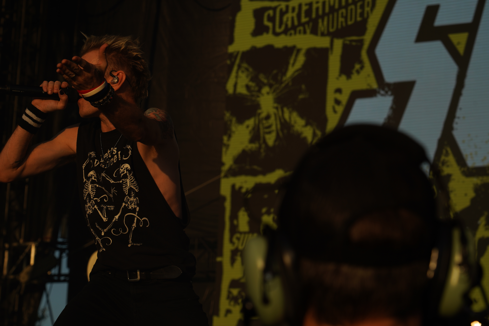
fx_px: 1426
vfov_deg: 13.0
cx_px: 244
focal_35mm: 105
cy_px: 163
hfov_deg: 19.5
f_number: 8
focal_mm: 105
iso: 100
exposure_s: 1/640
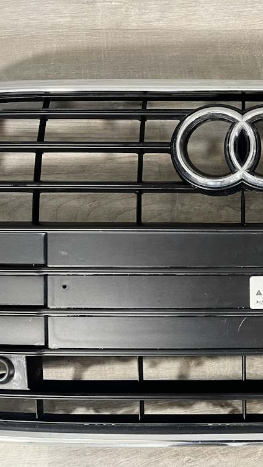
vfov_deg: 54.0
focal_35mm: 37
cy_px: 233
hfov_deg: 29.2
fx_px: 459
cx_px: 282
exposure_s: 1/50
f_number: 1.6
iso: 320
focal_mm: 5.1
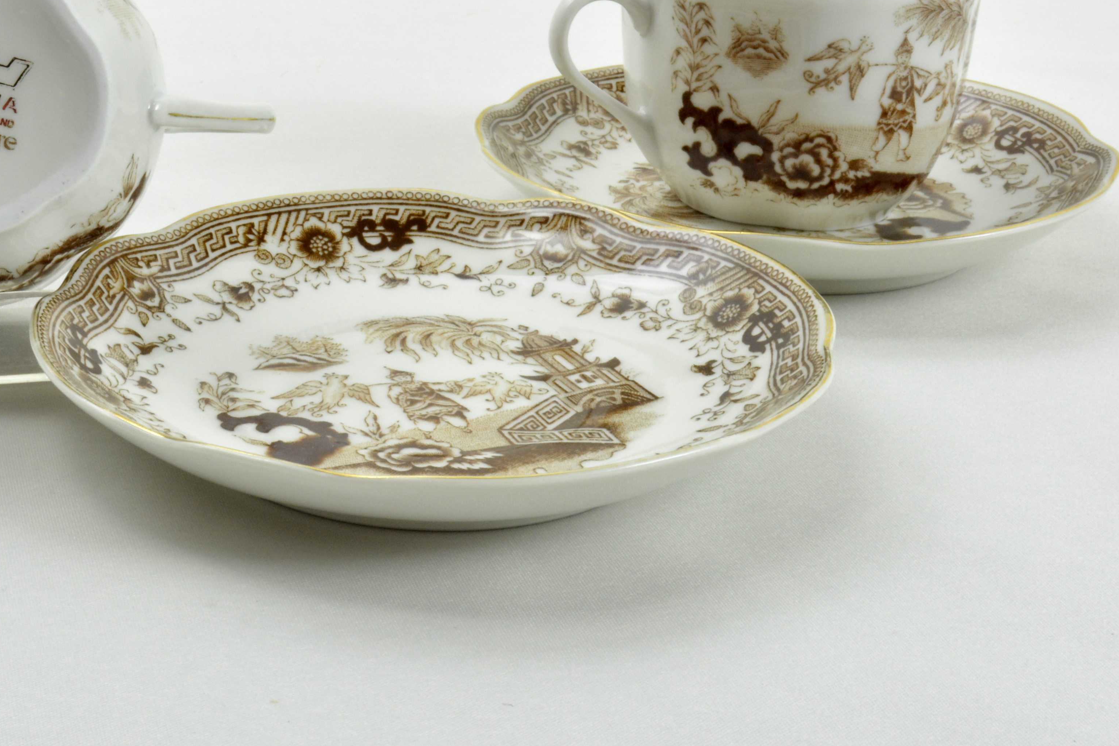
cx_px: 272
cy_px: 99
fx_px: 2454
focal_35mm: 79
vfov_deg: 17.1
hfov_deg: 25.4
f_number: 22
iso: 400
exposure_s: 2
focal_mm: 27
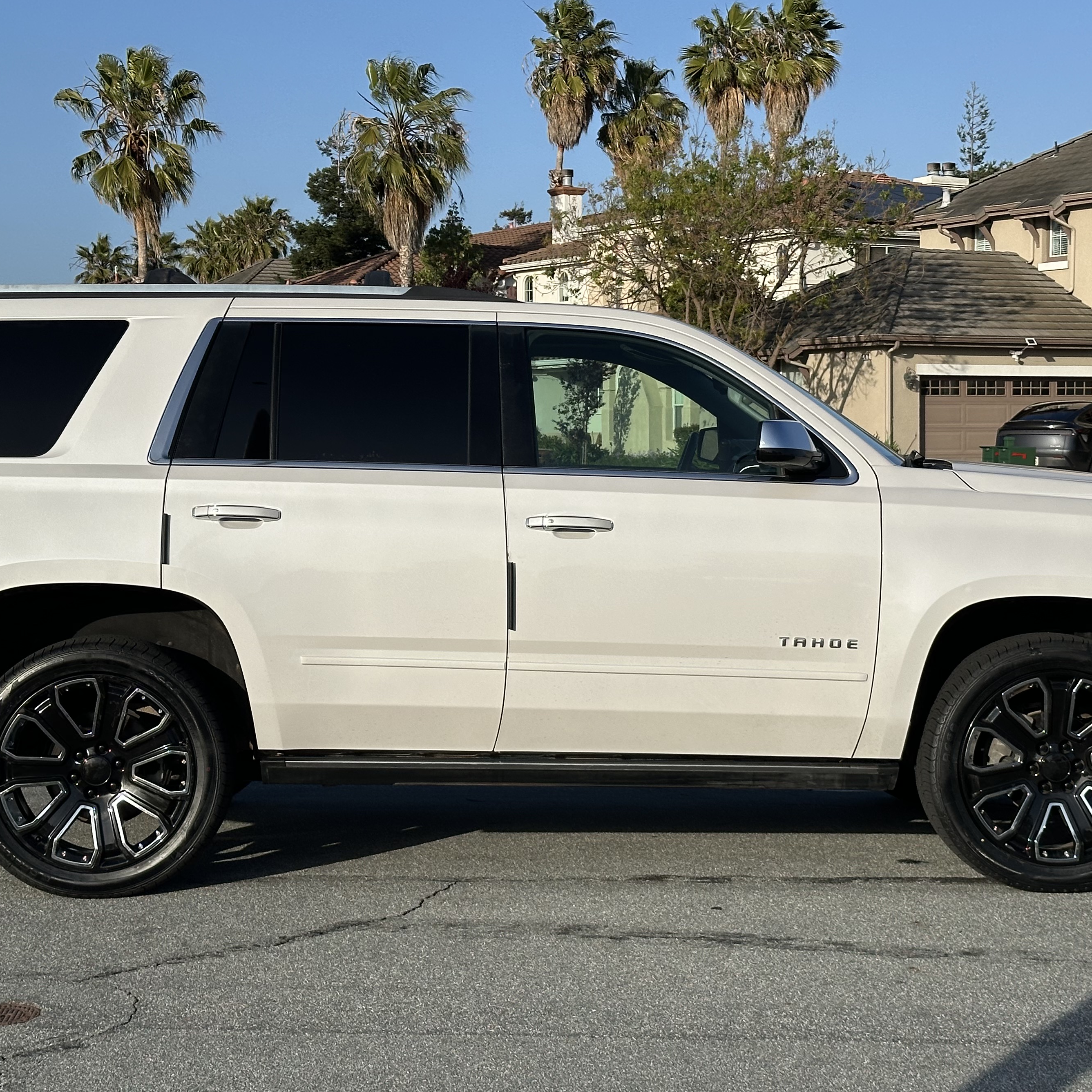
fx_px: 2284
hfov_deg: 26.9
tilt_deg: -1.8
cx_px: 550
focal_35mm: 64
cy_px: 561
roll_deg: -0.4
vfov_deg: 26.9
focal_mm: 6.86
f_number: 1.78
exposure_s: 1/6211
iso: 64
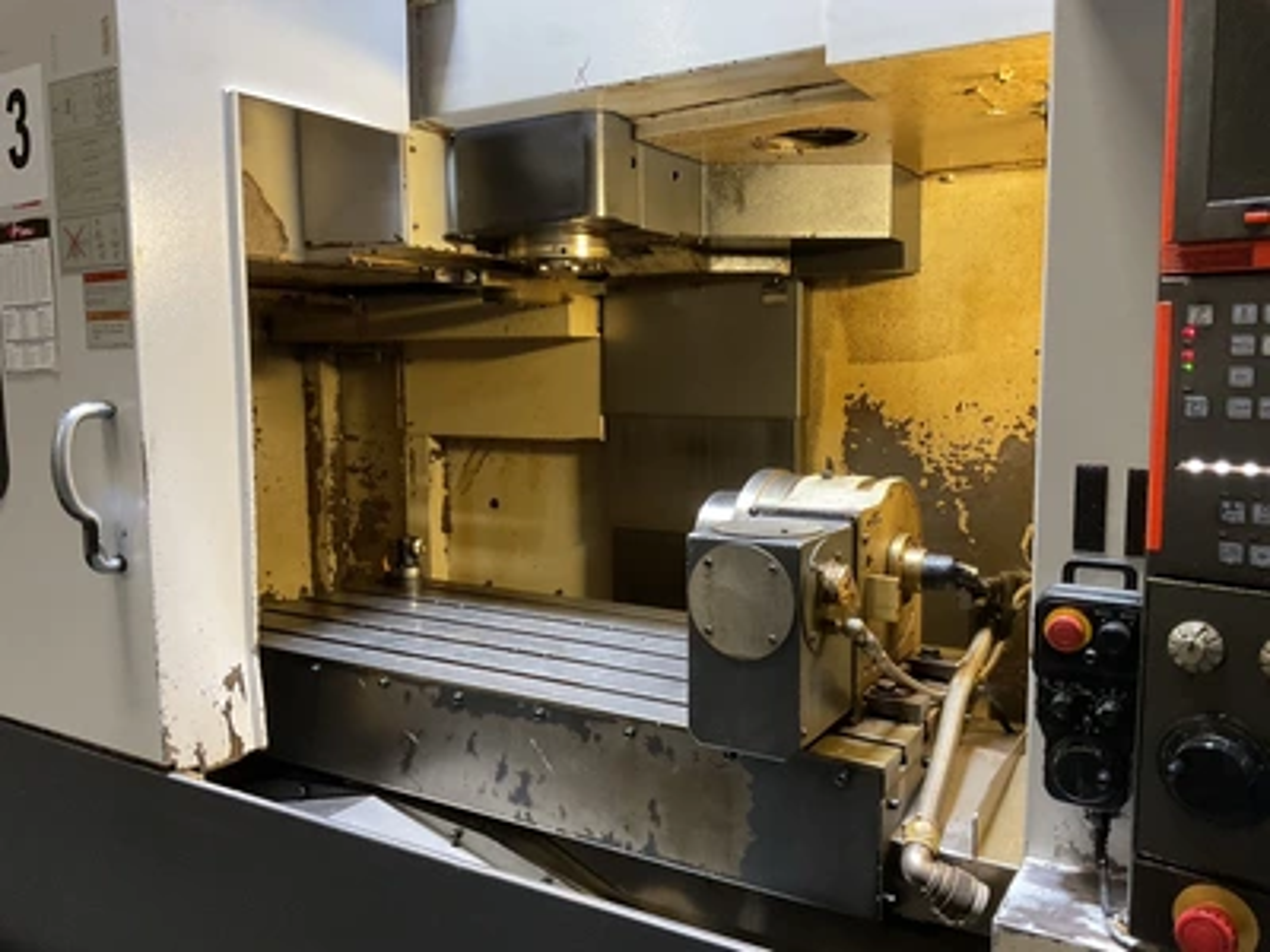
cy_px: 476
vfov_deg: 48.2
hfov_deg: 61.7
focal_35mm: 29
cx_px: 635
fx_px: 1064
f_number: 1.8
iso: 250
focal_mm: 3
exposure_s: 1/40
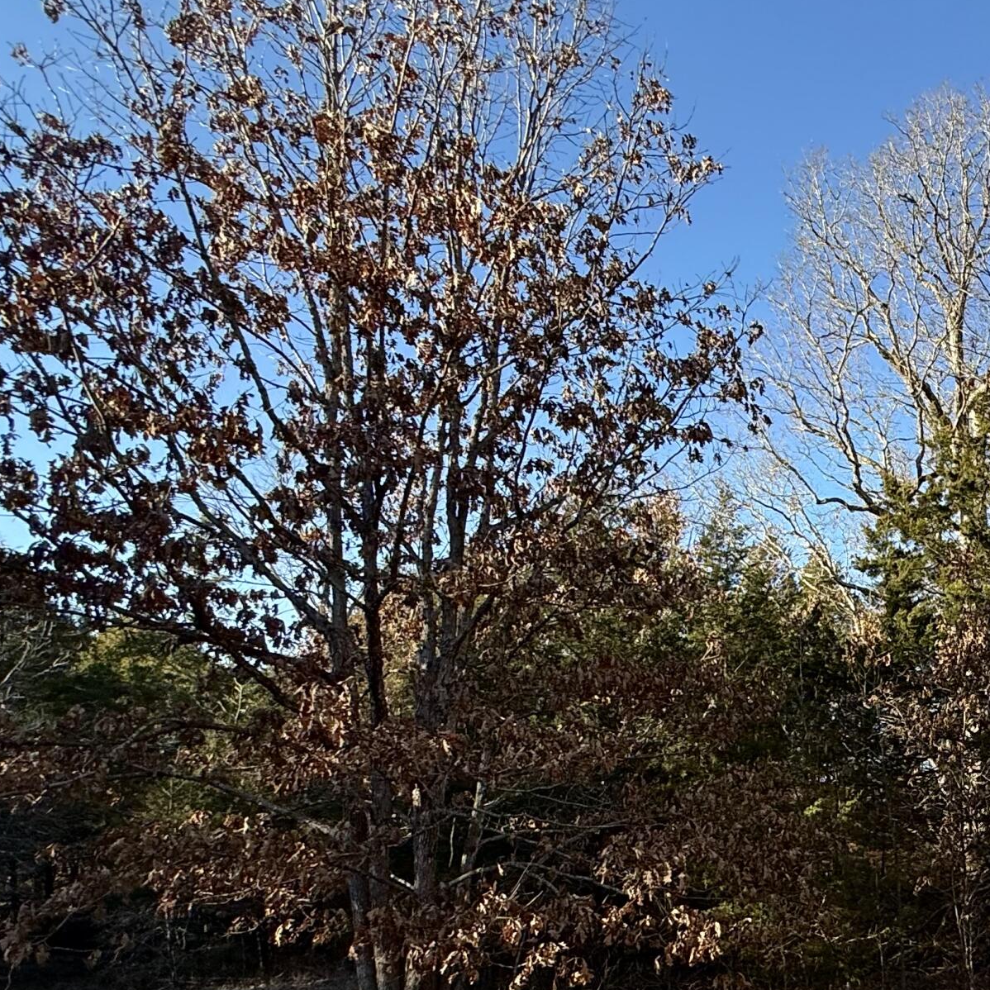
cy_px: 726
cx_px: 1029
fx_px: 1003
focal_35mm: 31
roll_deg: +1.7
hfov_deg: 43.5
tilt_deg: +5.7
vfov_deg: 50.6
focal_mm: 2.22
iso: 50
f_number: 2.2
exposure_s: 1/260
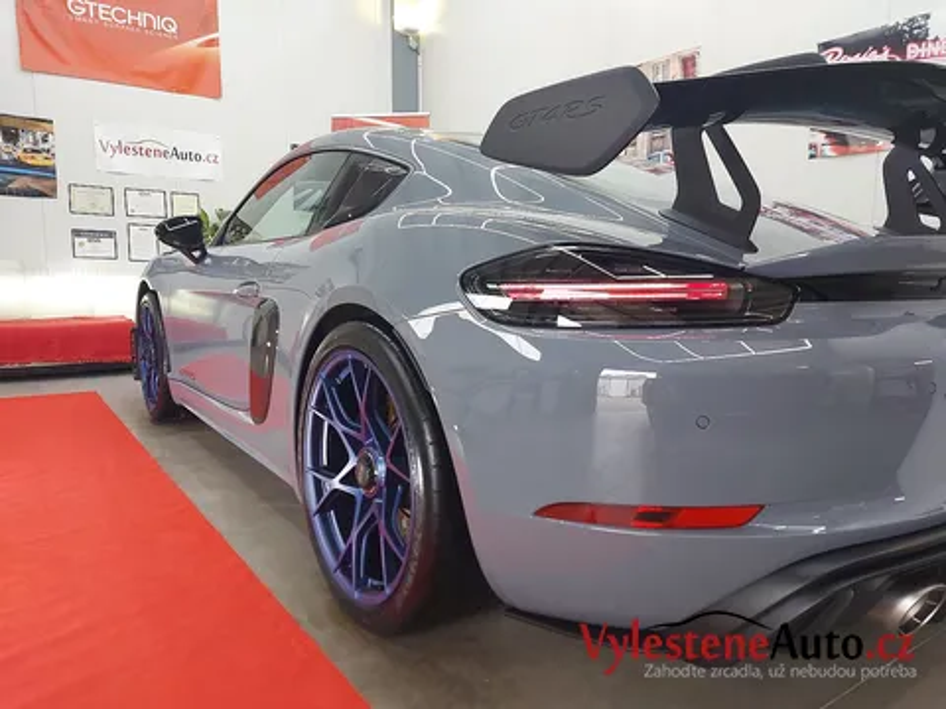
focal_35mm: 24
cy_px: 354
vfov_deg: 56.8
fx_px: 656
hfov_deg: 71.6
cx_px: 473
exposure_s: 1/50
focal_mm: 5.23
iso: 100
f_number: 1.8
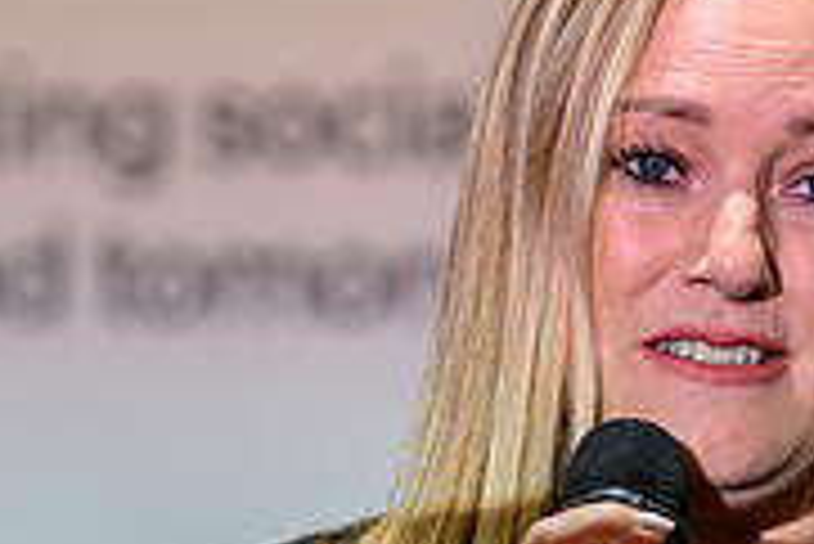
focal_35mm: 405
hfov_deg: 5.1
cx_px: 612
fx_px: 9165
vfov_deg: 3.4
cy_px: 263
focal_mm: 123
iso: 72
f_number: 2.8
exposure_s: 1/100
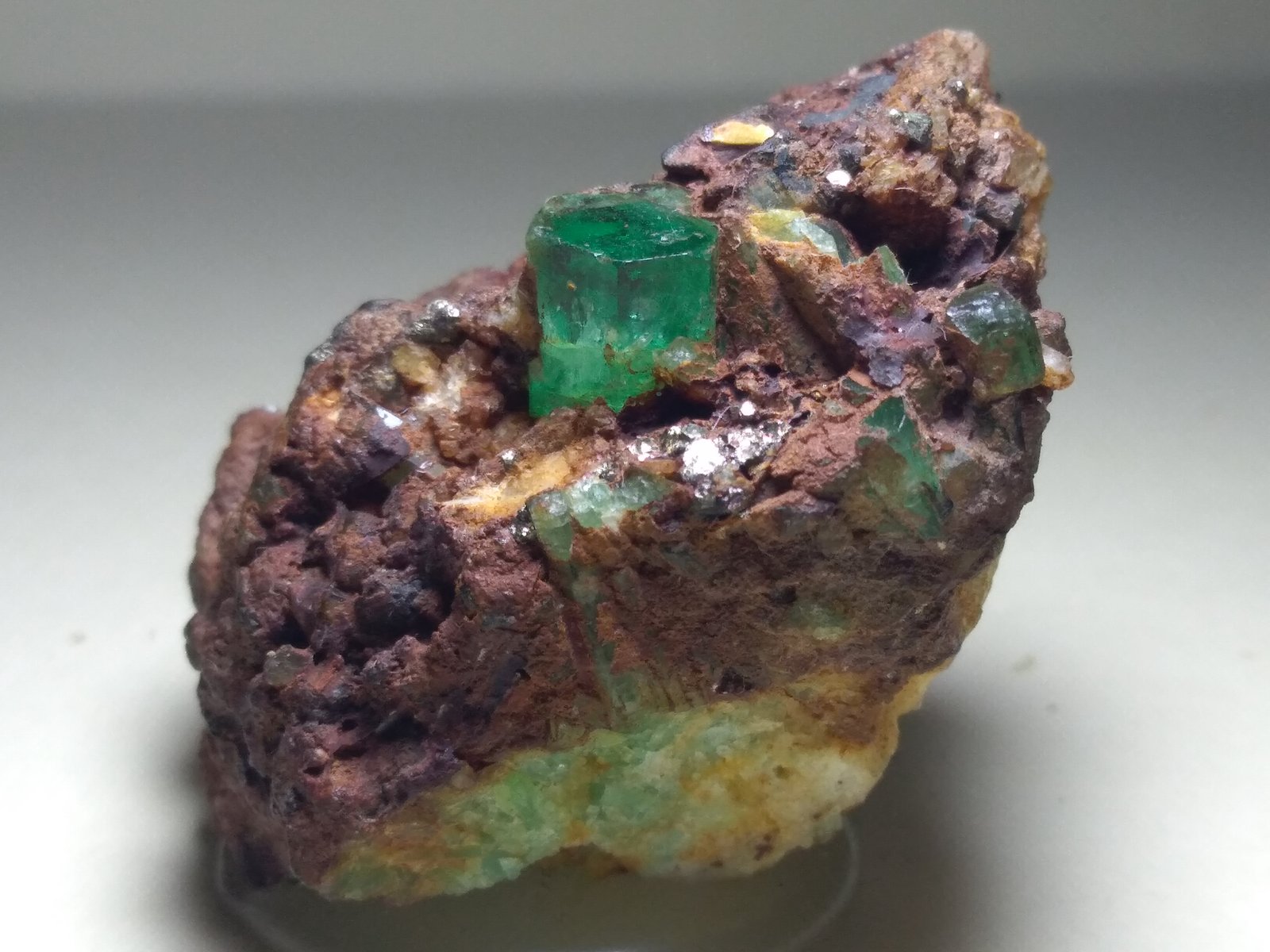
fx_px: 954
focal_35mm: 26
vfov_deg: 53.1
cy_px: 476
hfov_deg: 67.3
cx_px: 635
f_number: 2
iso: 177
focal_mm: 3.54
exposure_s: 1/120
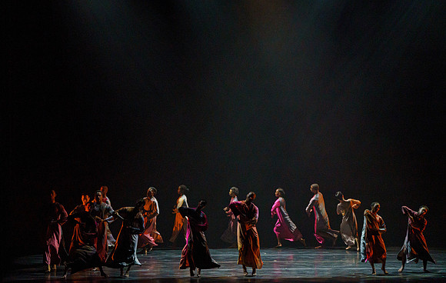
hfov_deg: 16.3
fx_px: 1560
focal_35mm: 128
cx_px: 210
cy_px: 126
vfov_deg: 10.4
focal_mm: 119
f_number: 5.6
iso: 6400
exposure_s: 1/250
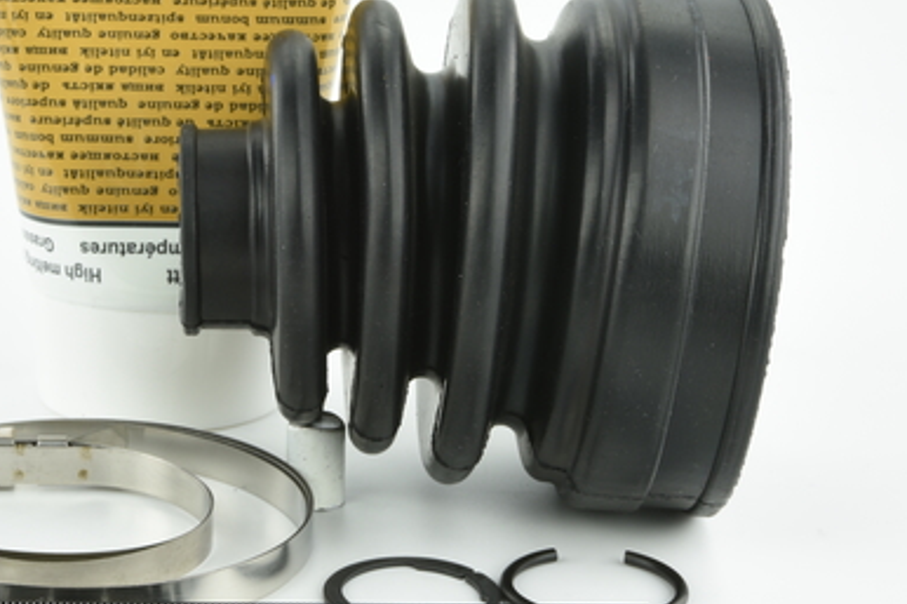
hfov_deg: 18.2
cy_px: 223
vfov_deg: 12.2
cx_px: 313
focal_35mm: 112
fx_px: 2820
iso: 64
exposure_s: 1/2
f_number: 29
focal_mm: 60
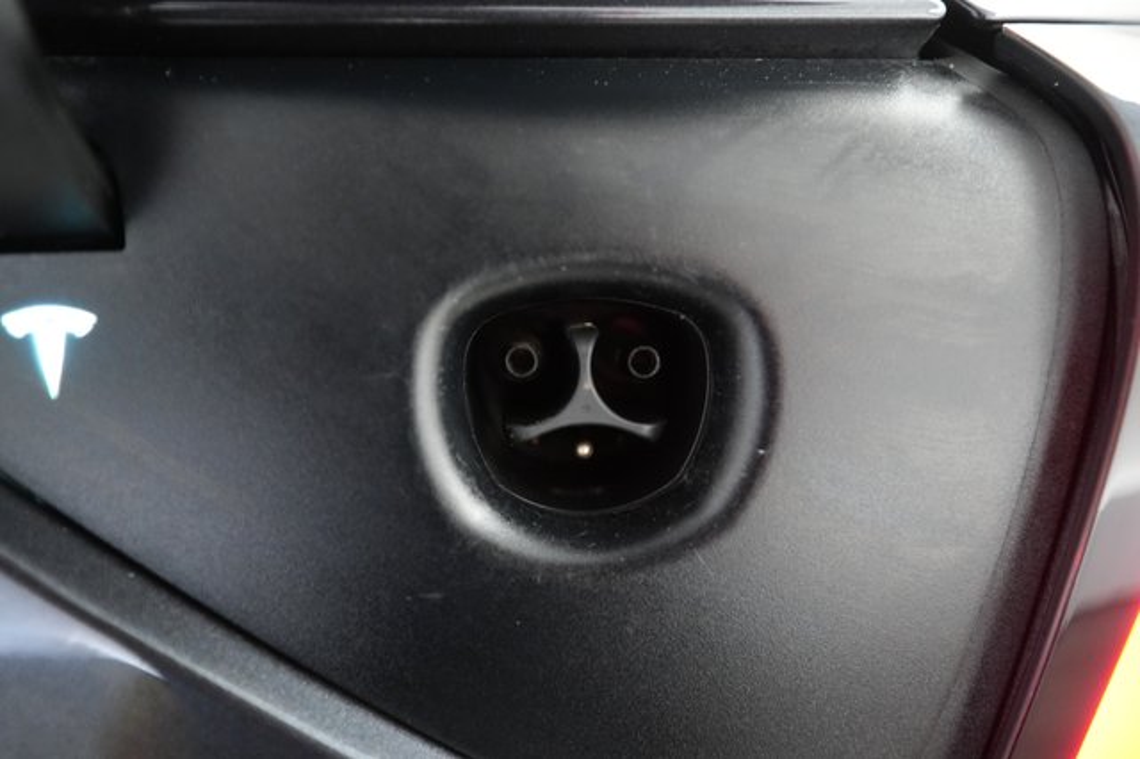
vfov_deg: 53.1
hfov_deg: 73.8
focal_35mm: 24
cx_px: 570
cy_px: 380
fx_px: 760
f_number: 2.8
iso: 6400
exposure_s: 1/60
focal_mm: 24
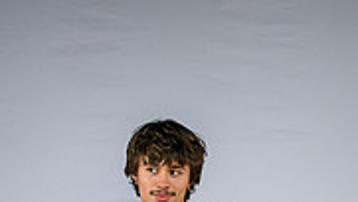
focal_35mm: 103
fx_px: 978
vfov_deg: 11.0
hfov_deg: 20.6
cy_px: 355
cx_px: 275
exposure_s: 1/200
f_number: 8
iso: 160
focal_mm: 25.5
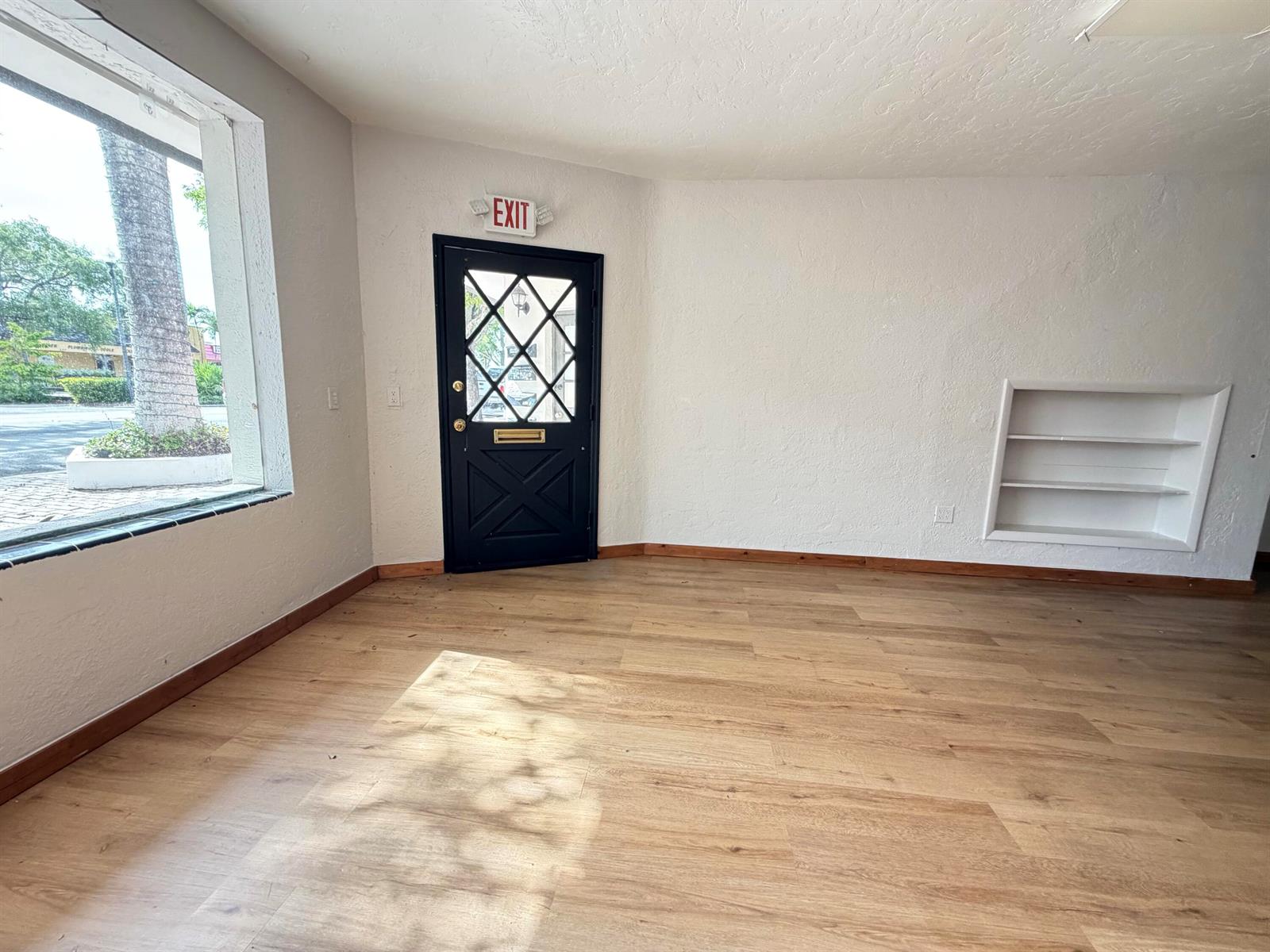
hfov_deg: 102.1
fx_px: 514
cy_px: 476
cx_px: 635
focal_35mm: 14
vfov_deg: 85.7
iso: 320
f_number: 2.2
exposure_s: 1/114
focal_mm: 2.22
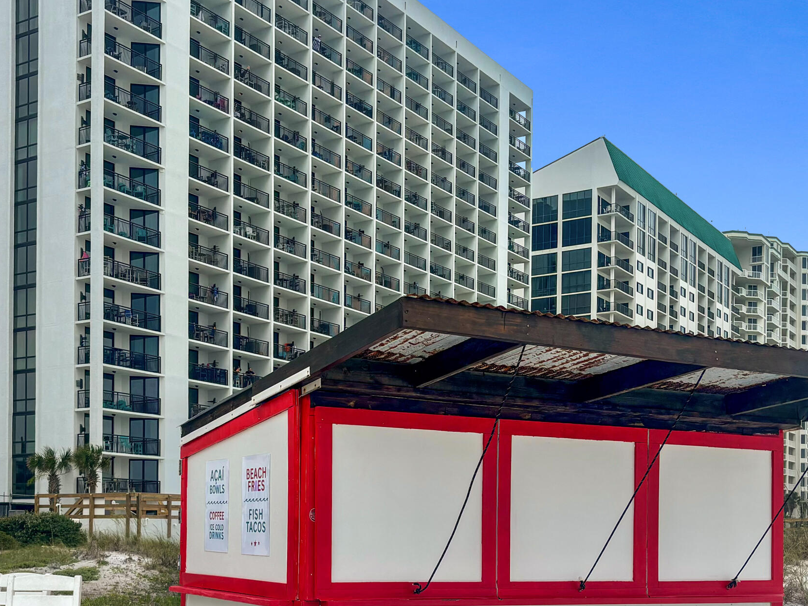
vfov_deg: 30.3
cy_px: 458
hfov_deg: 40.4
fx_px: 1097
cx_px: 358
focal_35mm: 47
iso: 50
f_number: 1.6
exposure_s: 1/1900
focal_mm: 5.96
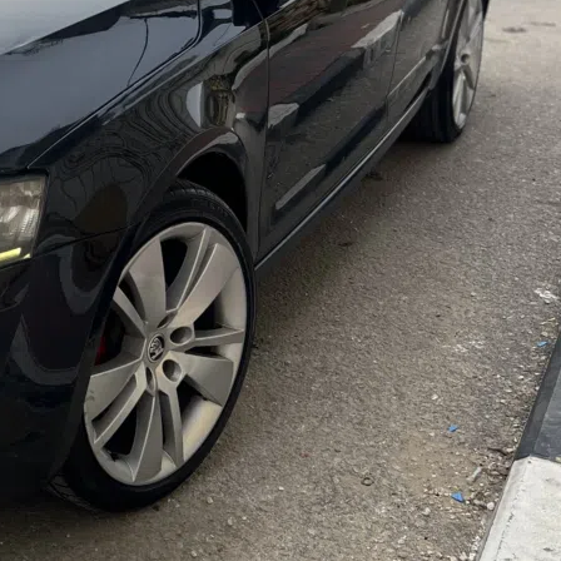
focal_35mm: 70
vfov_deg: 23.9
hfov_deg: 23.1
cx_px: -70
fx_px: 1283
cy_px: 39
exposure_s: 1/121
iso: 64
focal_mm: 5.7
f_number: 1.5
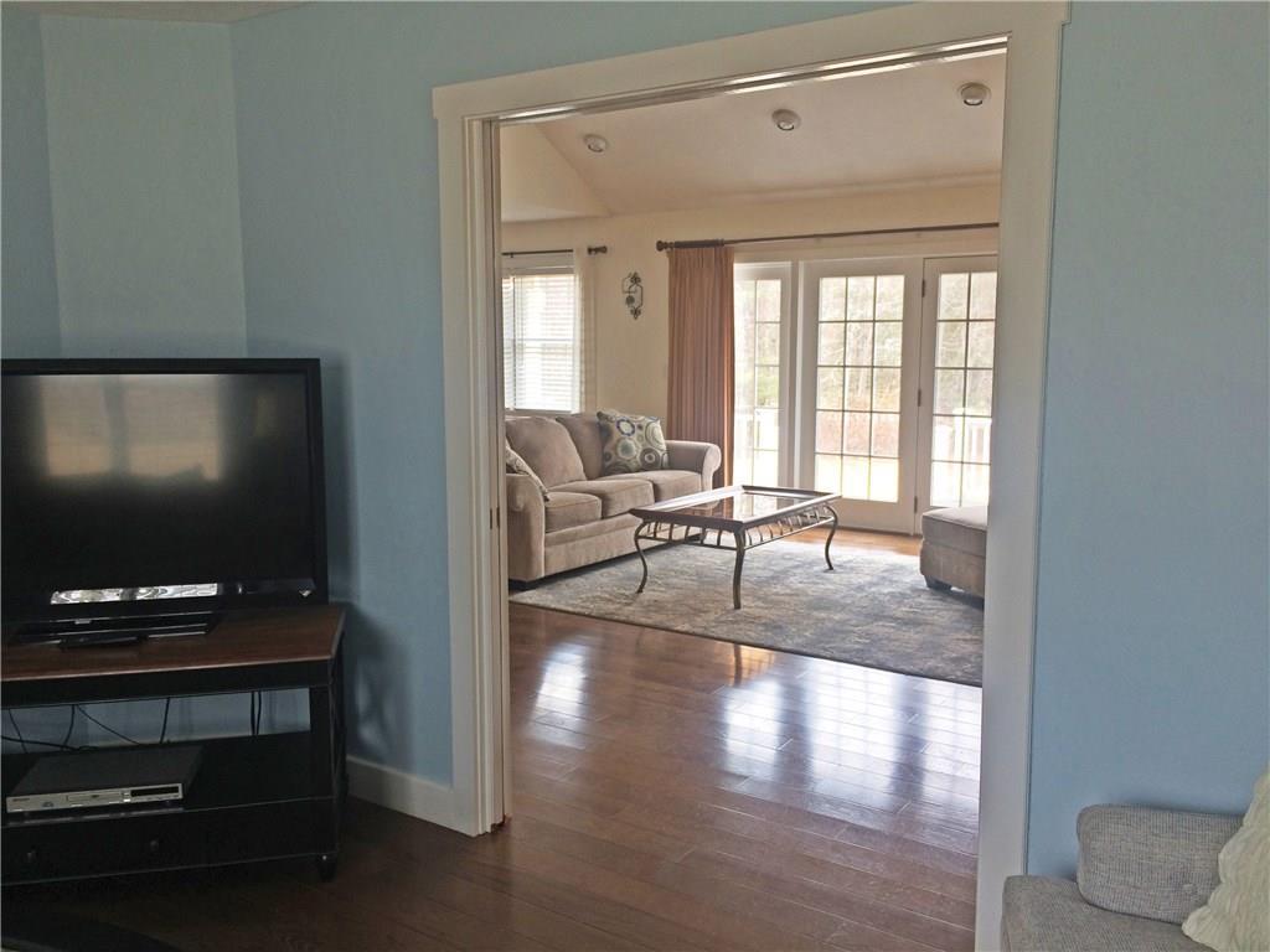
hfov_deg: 61.7
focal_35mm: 29
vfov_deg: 48.2
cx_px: 635
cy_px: 476
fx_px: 1064
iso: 32
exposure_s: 1/60
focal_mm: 4.15
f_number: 2.2
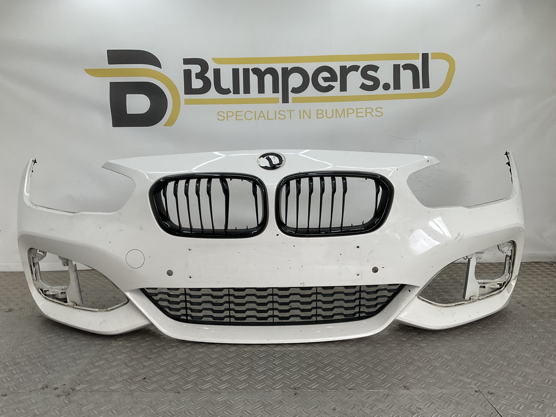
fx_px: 466
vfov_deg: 48.2
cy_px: 208
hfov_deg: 61.7
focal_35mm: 29
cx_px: 278
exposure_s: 1/272
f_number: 1.8
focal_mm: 3
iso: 16
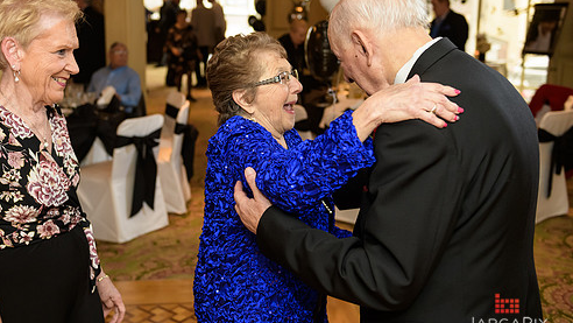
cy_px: 129
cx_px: 240
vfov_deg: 28.3
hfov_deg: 48.2
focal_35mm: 42
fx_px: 638
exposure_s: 1/125
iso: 1000
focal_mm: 34
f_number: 3.2
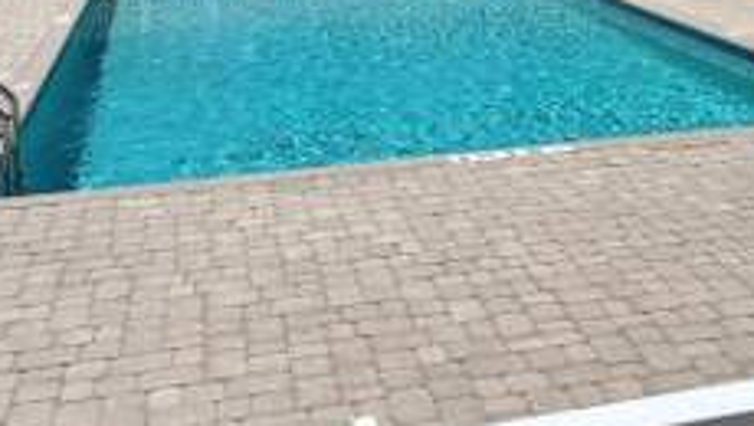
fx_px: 1181
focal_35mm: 59
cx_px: 485
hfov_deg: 35.2
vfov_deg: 18.9
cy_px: -138
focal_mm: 5.7
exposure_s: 1/8000
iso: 50
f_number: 1.5
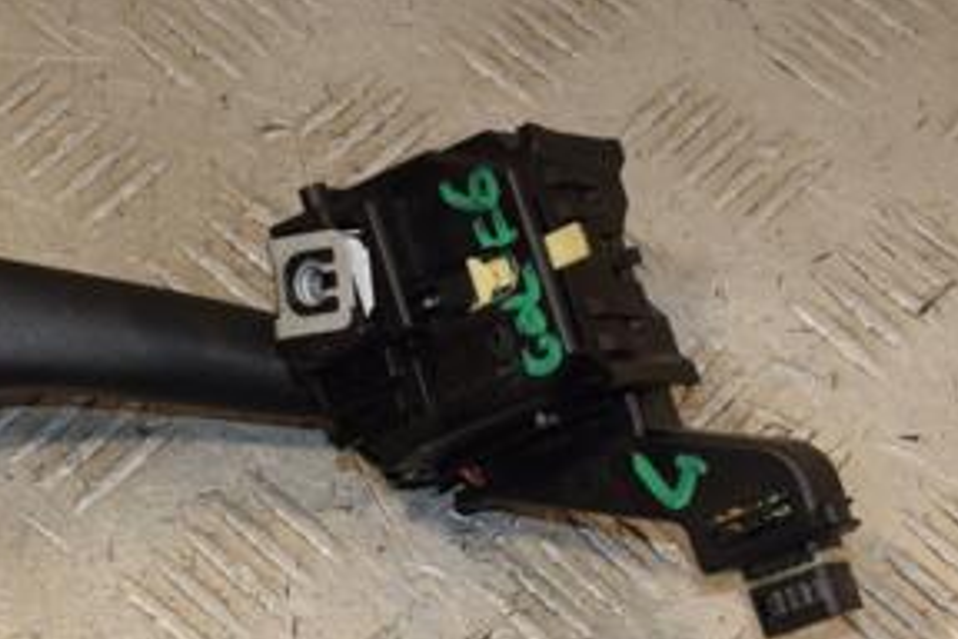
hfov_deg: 16.4
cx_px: 373
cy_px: 270
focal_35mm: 125
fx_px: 3326
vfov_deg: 11.0
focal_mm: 40
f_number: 8
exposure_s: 1/200
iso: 800
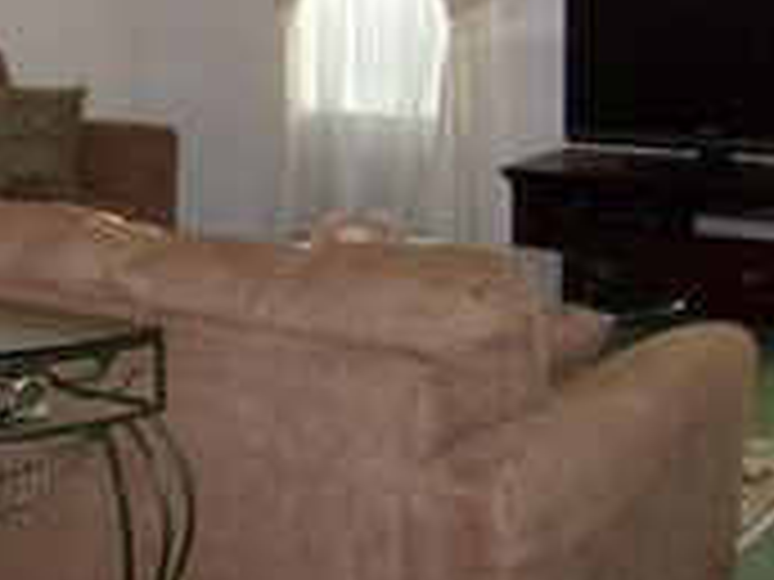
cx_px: 238
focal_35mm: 75
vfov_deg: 19.6
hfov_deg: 25.8
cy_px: 180
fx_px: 1677
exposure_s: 1/45
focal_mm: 5.8
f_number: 2.8
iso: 120
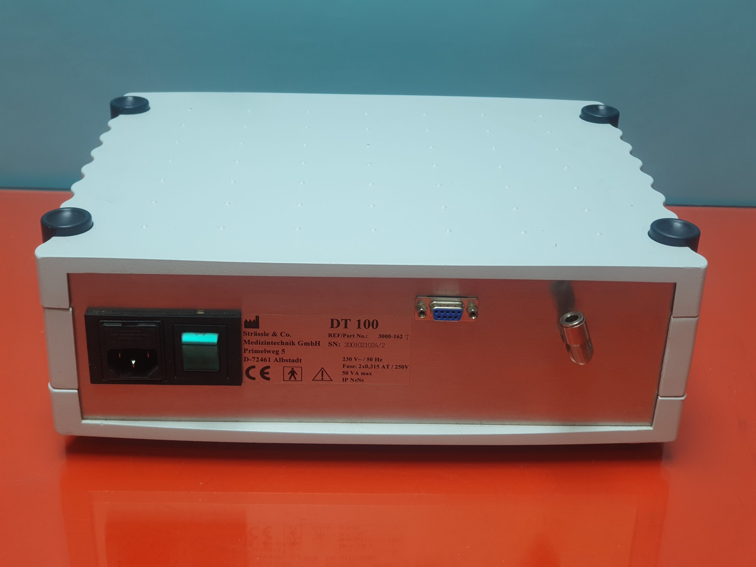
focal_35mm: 52
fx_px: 1136
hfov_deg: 36.8
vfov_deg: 28.0
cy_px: 284
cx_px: 378
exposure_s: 1/33
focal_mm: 6
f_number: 2.4
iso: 50
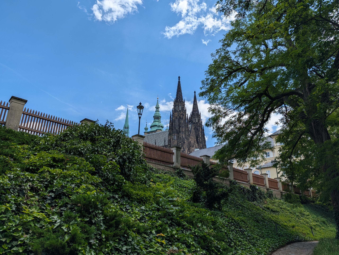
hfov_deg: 71.5
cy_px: 128
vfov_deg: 56.9
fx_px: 235
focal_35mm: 24
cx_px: 170
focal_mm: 6.9
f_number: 1.68
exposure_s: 1/1337
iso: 19
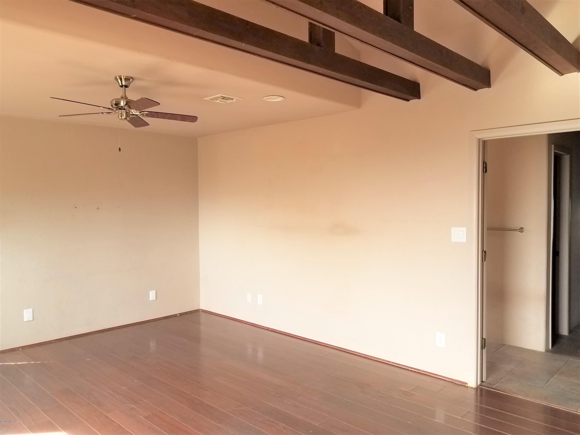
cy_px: 218
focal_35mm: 26
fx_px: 436
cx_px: 290
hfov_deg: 67.3
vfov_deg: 53.1
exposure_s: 1/50
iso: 64
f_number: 1.7
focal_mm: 4.2
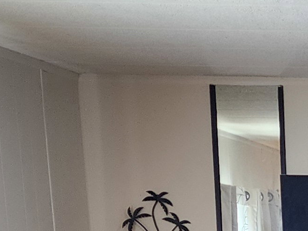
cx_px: 557
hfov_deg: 12.8
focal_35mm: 140
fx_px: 1246
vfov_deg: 9.7
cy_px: 499
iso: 160
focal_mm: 6.4
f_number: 1.8
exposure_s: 1/120
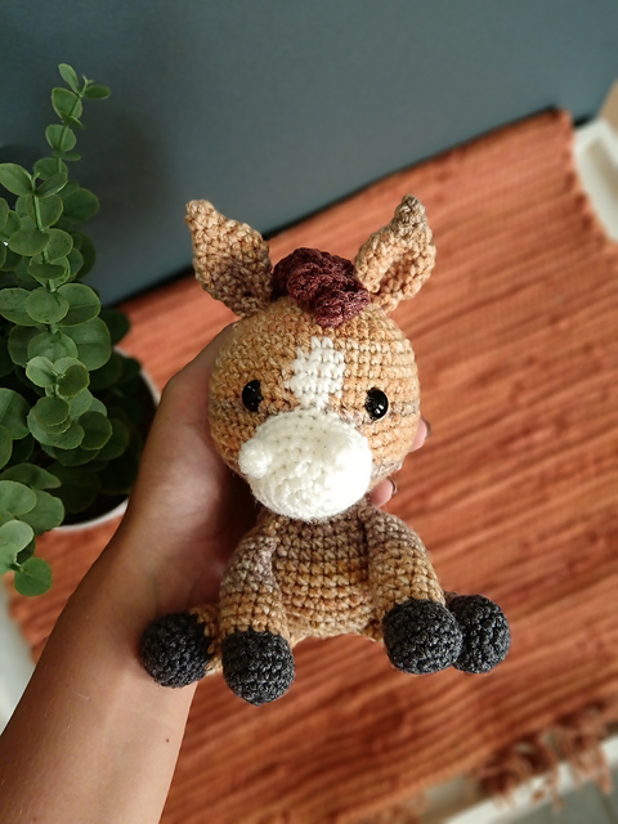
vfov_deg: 65.3
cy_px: 412
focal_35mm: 27
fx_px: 643
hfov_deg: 51.4
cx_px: 309
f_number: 4
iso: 565
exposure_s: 1/50
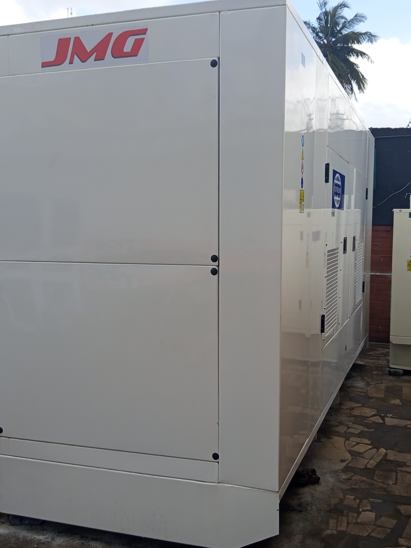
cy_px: 274
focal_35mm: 38
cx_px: 206
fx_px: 602
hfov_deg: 37.7
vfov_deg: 49.0
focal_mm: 5.24
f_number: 1.7
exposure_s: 1/528
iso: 50
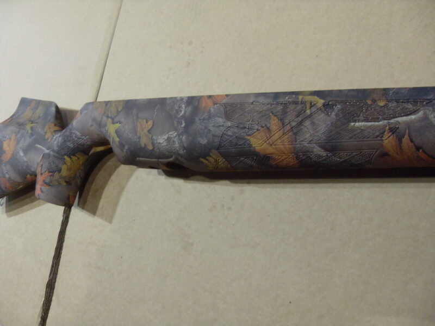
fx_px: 440
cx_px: 218
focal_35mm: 35
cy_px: 163
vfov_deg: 40.7
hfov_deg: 52.6
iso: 200
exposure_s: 1/30
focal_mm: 6.3
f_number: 2.8
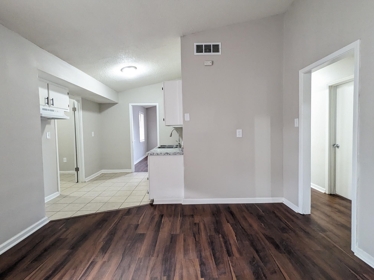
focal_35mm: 16
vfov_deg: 78.1
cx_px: 187
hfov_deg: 94.5
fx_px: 173
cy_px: 140
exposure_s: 1/60
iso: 698
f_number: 2.2
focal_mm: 2.35
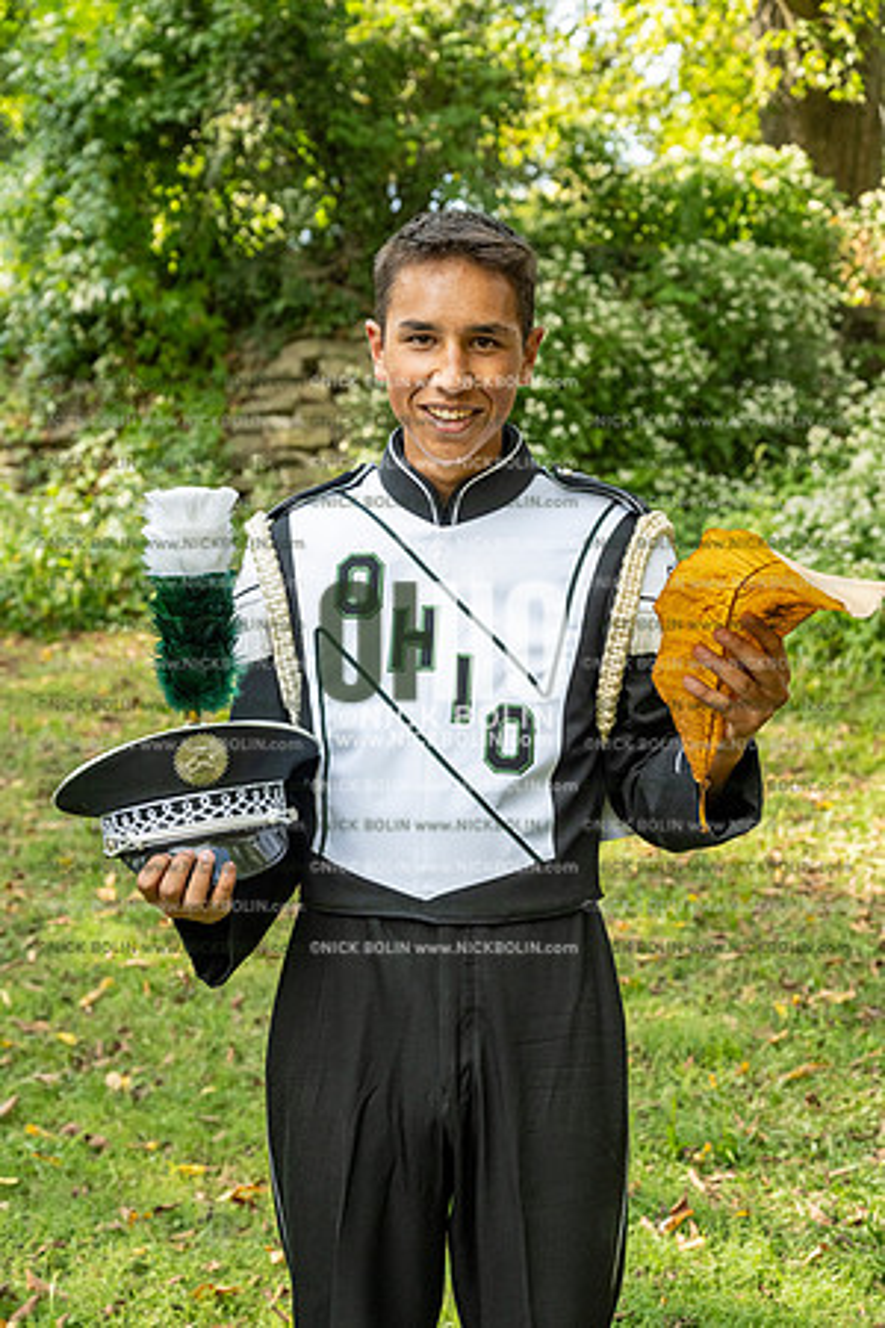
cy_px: 664
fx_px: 2065
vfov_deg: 35.6
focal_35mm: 56
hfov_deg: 24.2
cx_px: 442
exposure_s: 1/640
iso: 1000
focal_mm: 56
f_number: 5.6
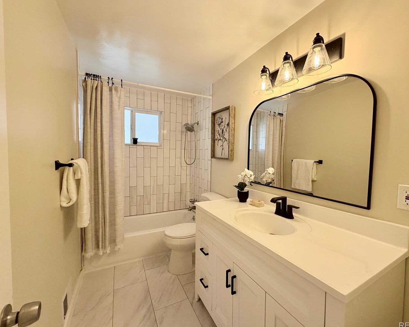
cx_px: 220
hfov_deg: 96.6
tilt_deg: -3.2
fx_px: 182
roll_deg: -1.7
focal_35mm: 15
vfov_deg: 84.0
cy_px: 163
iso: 200
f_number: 2.2
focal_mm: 2.22
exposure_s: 1/120
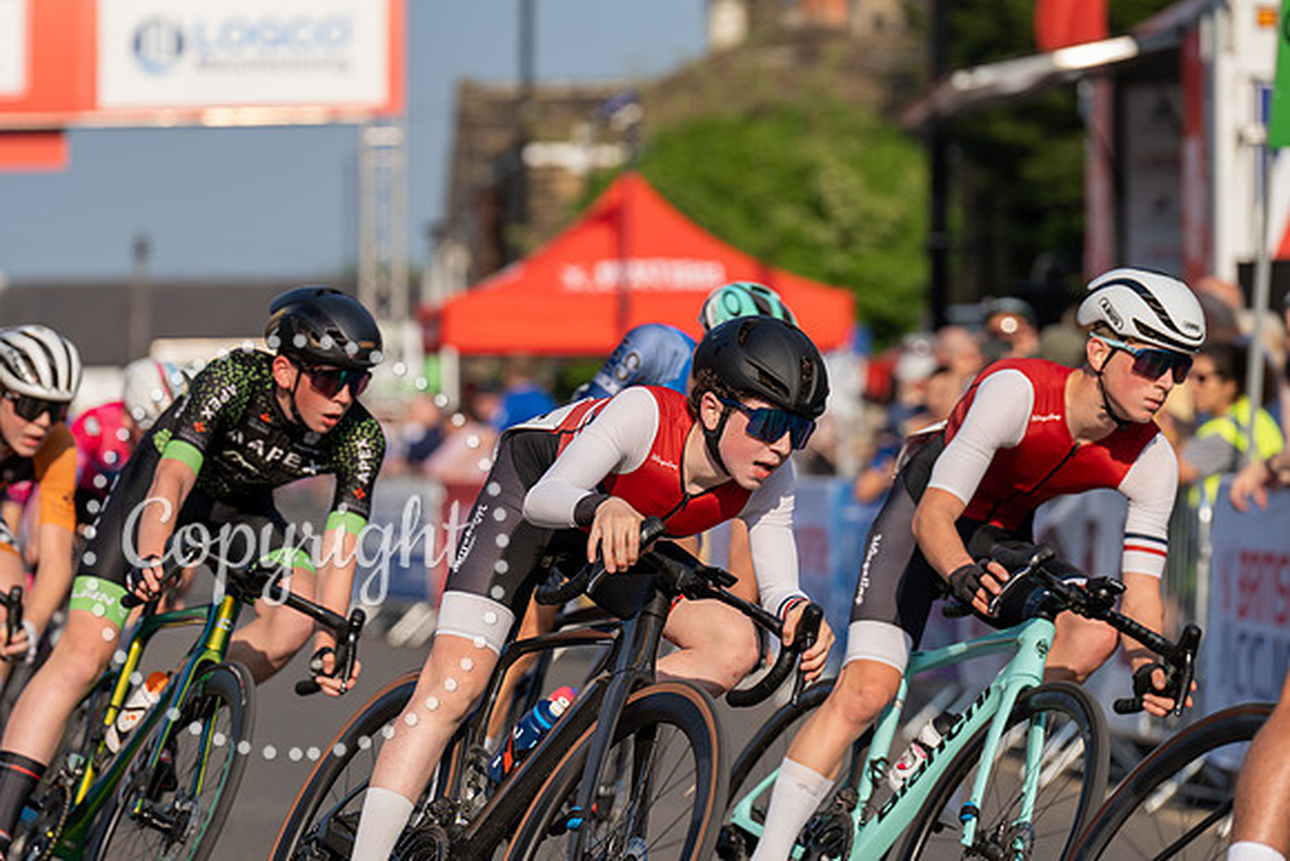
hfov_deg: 10.4
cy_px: 430
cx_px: 645
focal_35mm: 197
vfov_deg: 7.0
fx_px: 7060
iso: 160
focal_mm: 197
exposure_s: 1/1000
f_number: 4.5
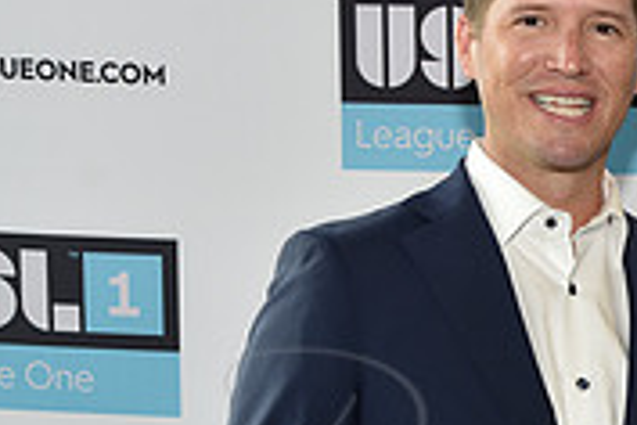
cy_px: 510
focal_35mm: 105
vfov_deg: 12.7
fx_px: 1858
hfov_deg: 17.6
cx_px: 939
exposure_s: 1/60
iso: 400
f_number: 5.6
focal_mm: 32
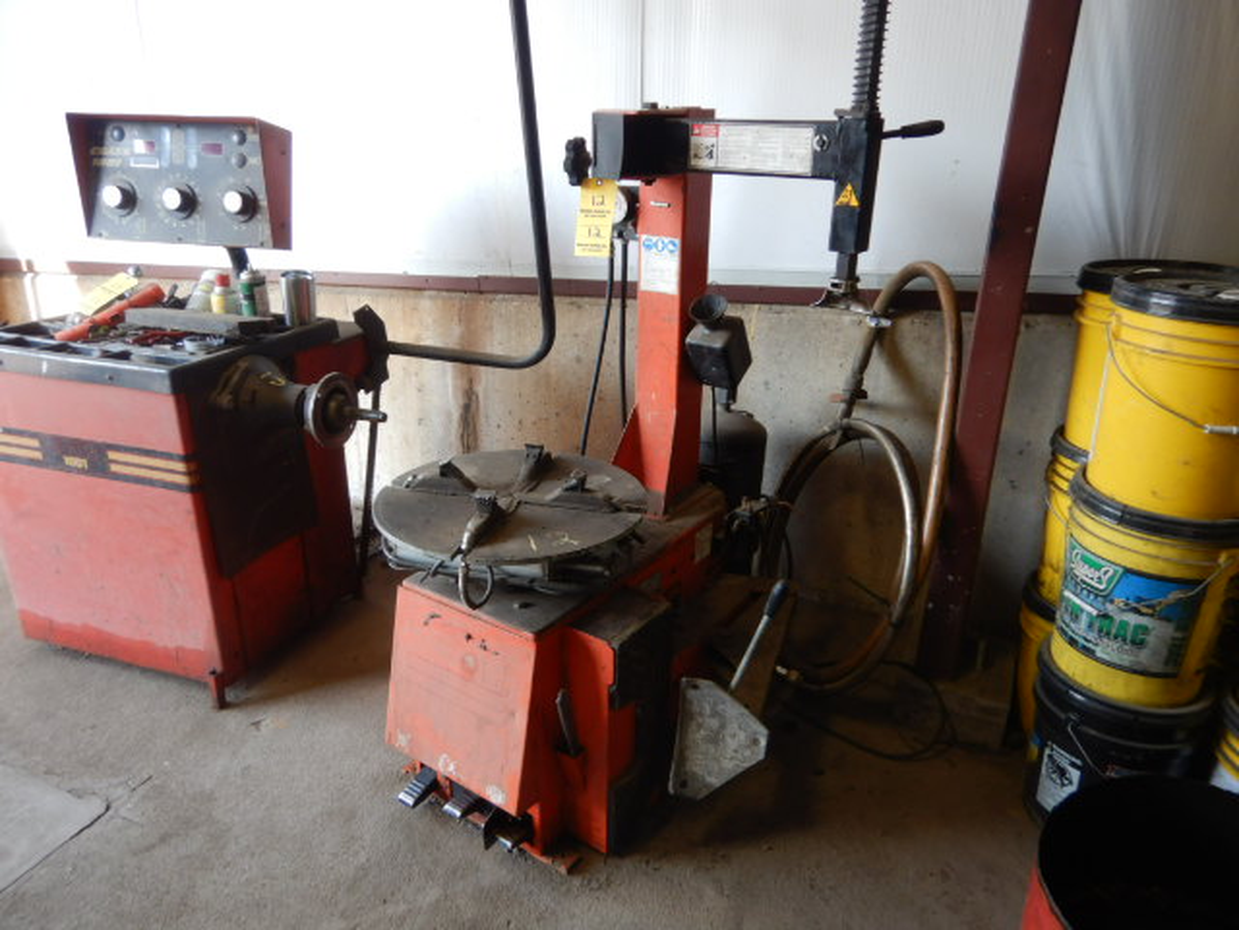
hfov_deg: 71.6
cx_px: 620
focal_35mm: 24
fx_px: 859
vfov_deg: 56.8
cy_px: 465
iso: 125
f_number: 2.8
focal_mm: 4.3
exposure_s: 1/60
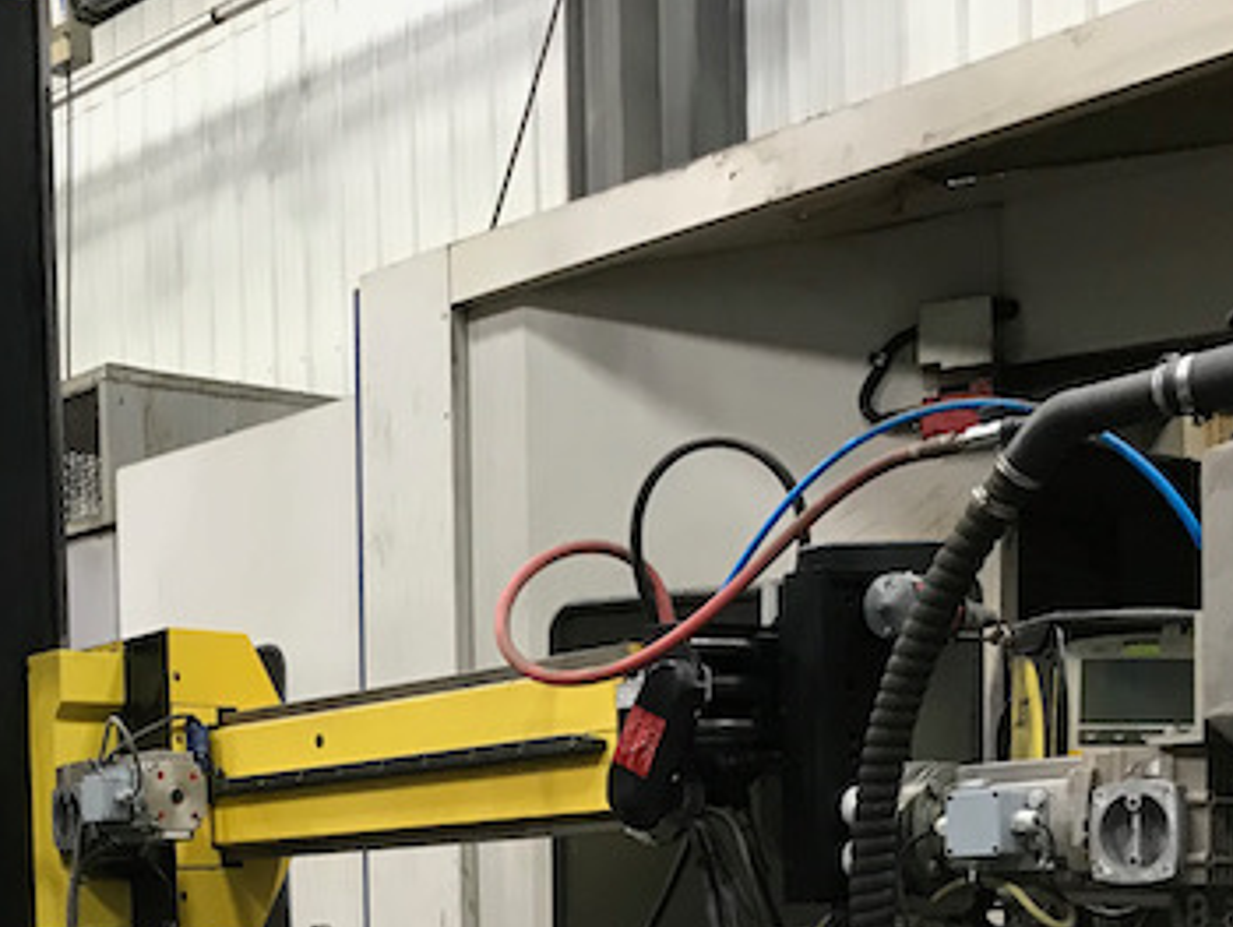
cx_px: 271
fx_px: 2281
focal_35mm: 64
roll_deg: +1.4
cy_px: 1015
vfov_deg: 21.8
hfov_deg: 29.6
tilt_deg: -1.3
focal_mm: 3.99
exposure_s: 1/15
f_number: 1.8
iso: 64
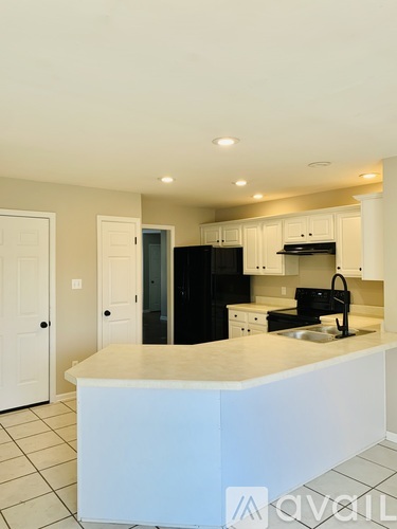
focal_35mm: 26
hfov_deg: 53.1
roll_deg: +0.7
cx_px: 198
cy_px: 264
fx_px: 398
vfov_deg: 67.3
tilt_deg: +1.4
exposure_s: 1/120
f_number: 1.8
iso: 80
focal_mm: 4.25
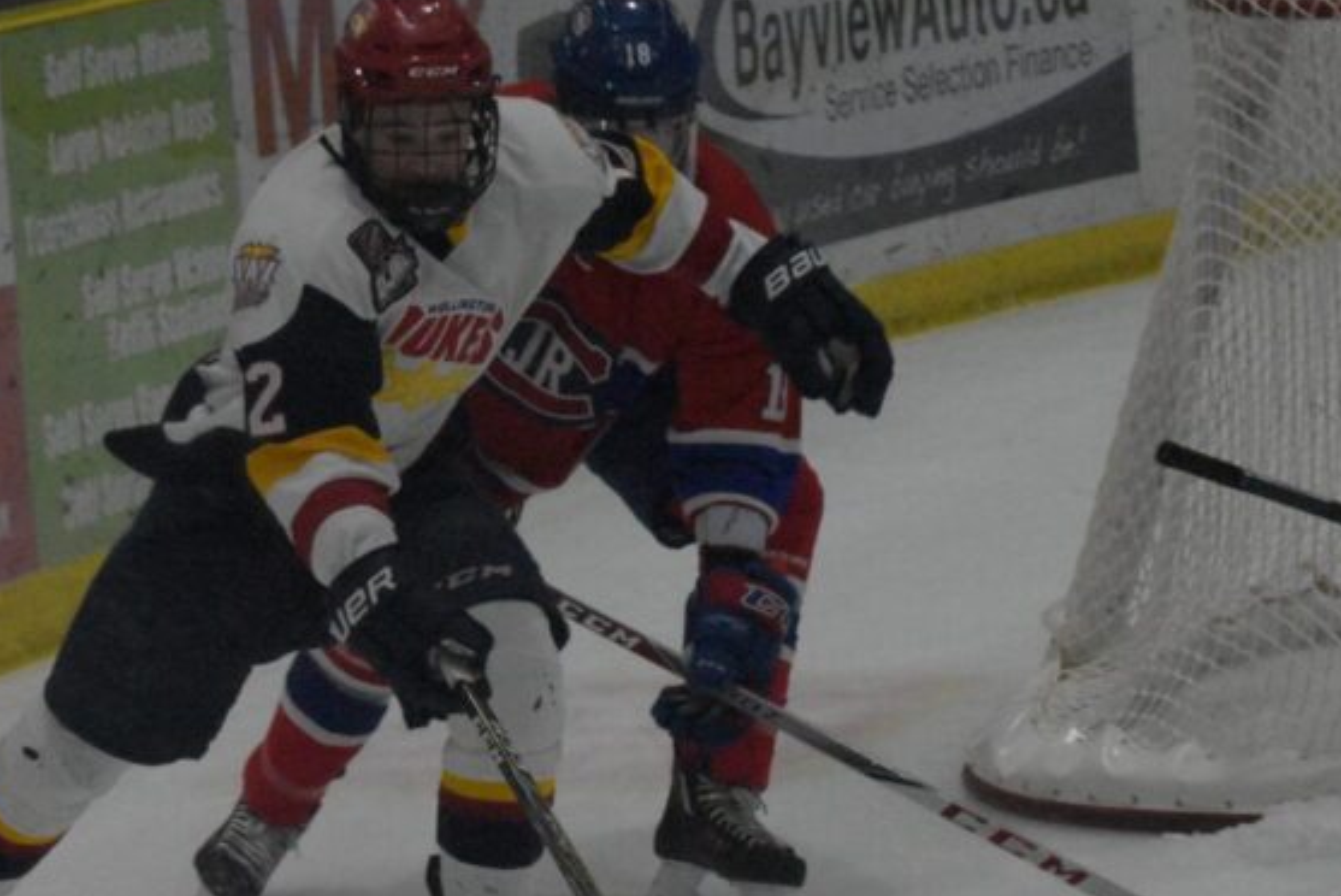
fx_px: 8013
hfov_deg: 9.6
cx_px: 749
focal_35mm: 215
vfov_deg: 6.4
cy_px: 606
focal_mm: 78
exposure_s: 1/320
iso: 10000
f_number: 20
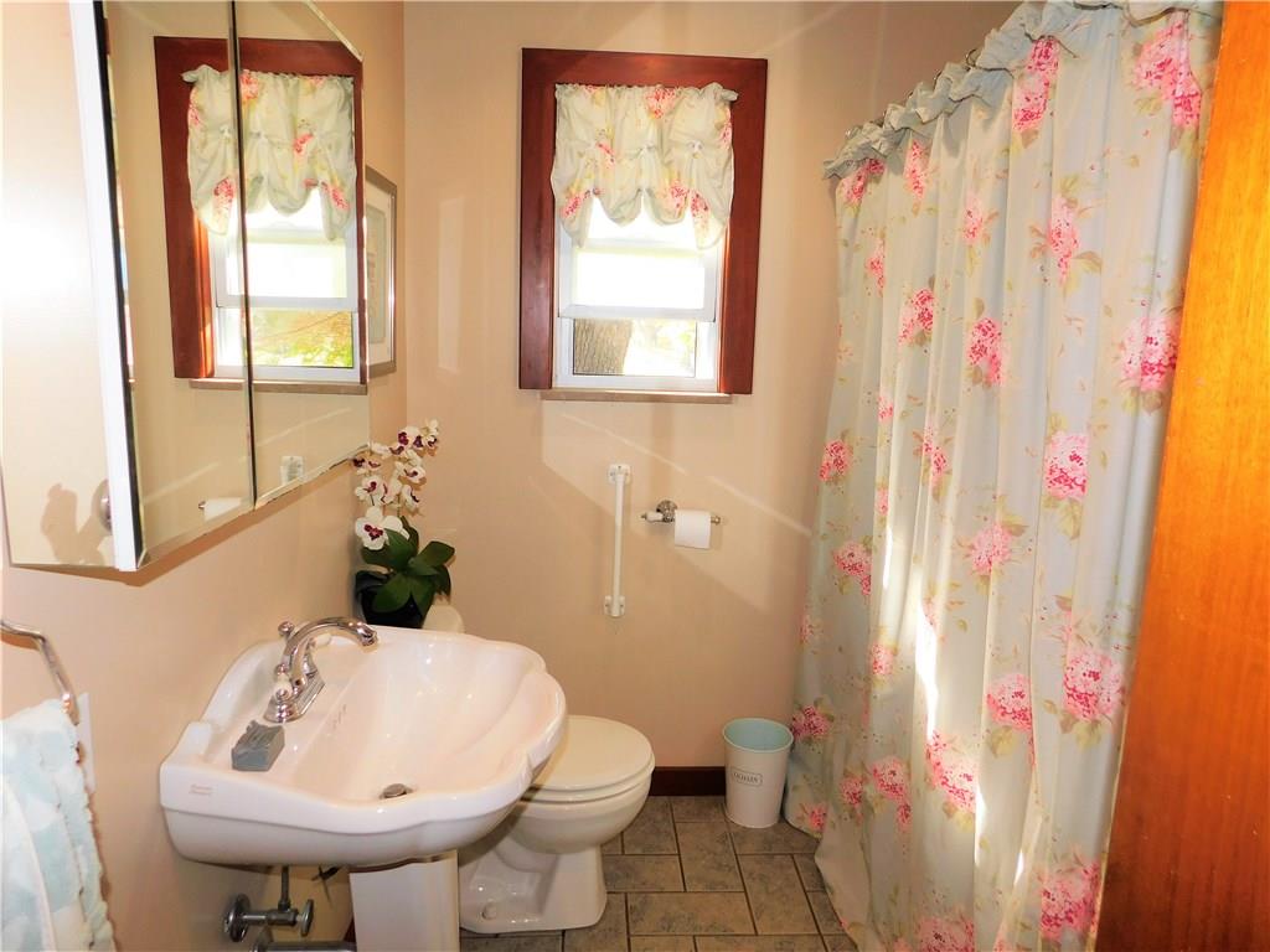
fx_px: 844
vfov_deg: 58.9
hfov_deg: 73.9
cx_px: 635
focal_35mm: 23
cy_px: 476
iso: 125
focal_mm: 4
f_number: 3
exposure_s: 1/30
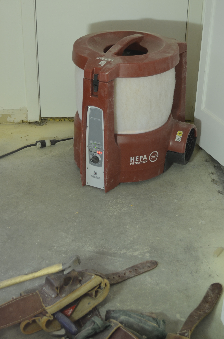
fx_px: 562
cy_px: 157
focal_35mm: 60
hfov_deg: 22.5
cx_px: 108
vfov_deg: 33.4
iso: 360
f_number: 5.6
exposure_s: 1/125
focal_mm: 32
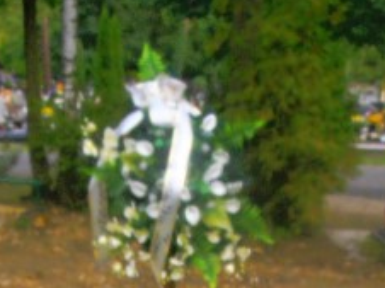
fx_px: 755
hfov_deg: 28.6
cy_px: 399
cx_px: 175
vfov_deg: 19.5
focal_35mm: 68
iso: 80
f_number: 3
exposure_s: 1/160
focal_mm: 4.2
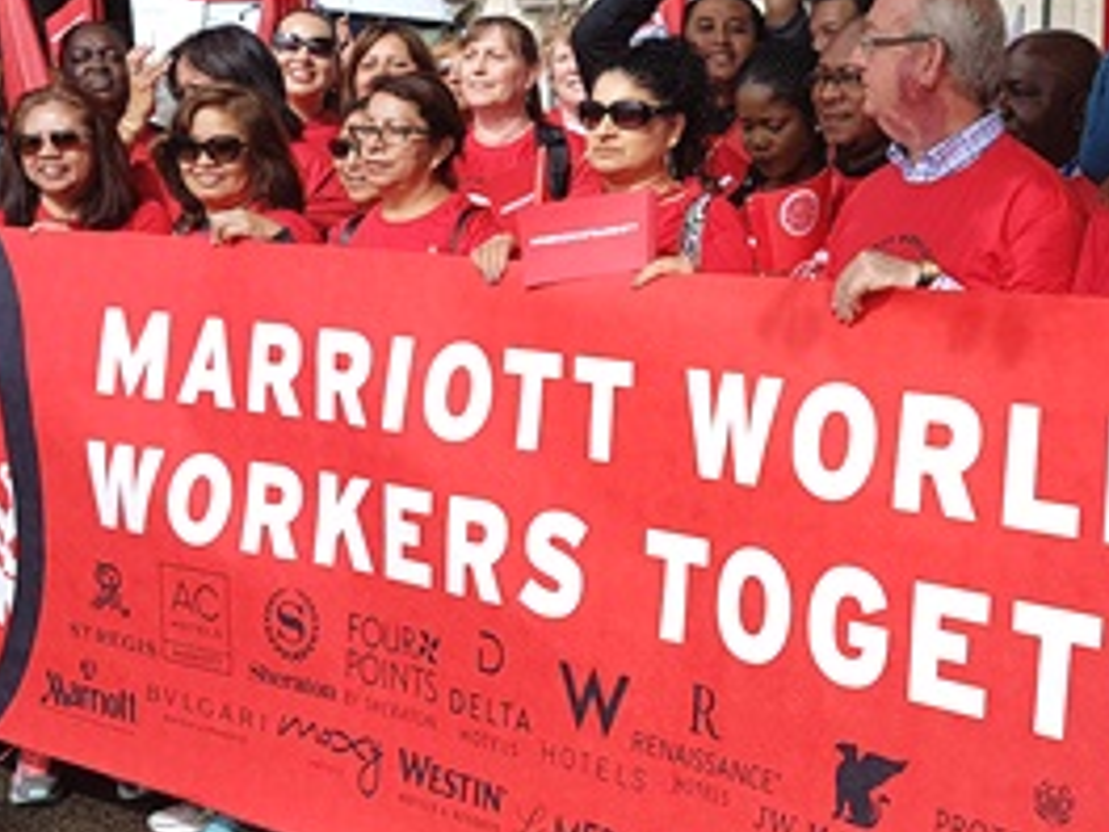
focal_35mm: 63
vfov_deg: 23.2
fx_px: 2018
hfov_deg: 30.3
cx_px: 794
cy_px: 269
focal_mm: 4.2
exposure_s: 1/1960
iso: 40
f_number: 1.7
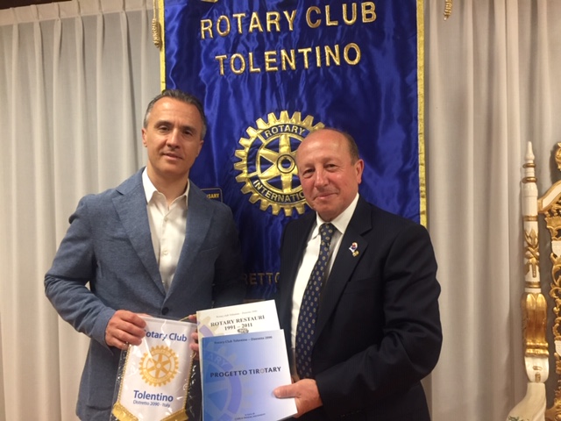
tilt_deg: -1.7
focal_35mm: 29
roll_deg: +1.3
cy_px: 210
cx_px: 280
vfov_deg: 48.2
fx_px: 470
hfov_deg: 61.7
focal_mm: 4.15
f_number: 2.2
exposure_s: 1/33
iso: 200
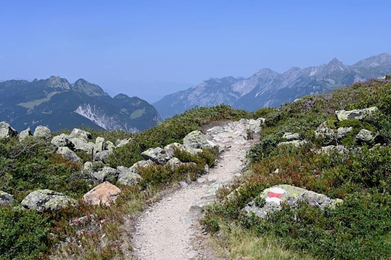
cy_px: 130
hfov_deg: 51.9
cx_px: 196
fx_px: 402
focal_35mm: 37
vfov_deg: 35.9
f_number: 7.1
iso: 100
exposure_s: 1/400
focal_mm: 37
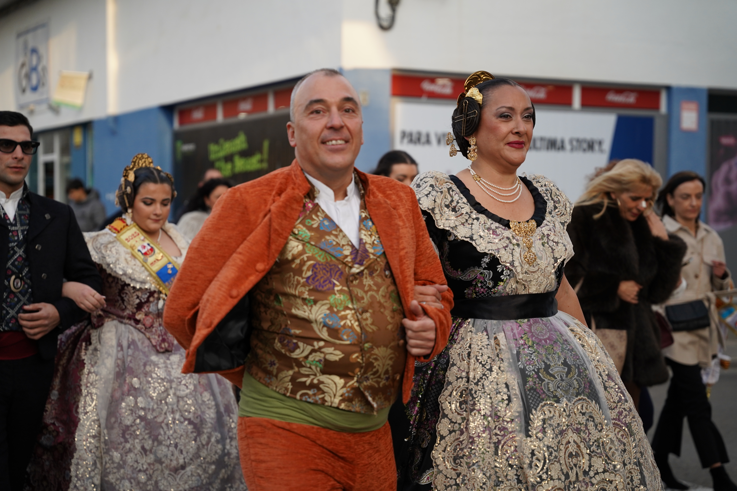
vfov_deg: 19.5
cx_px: 368
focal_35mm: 70
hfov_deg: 28.8
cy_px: 246
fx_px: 1433
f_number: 2.8
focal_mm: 70
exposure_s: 1/2000
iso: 800
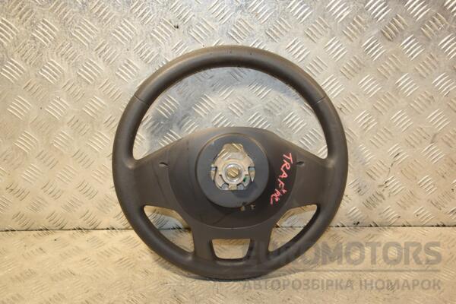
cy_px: 152
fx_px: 608
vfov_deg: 28.1
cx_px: 228
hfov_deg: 41.1
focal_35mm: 48
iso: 800
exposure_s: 1/125
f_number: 5
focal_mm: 32
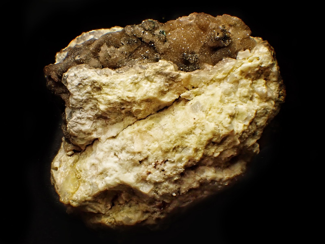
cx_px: 162
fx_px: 751
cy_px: 122
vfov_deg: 18.4
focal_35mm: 80
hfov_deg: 24.4
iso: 400
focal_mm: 14.41
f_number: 5.6
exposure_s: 1/320
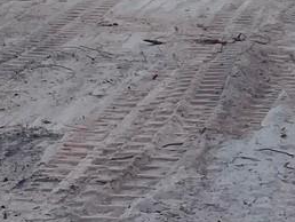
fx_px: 1373
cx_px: 159
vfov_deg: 9.0
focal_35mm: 161
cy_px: -104
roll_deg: -0.1
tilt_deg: -1.1
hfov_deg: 12.3
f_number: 1.6
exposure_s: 1/1072
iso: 32
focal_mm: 4.2
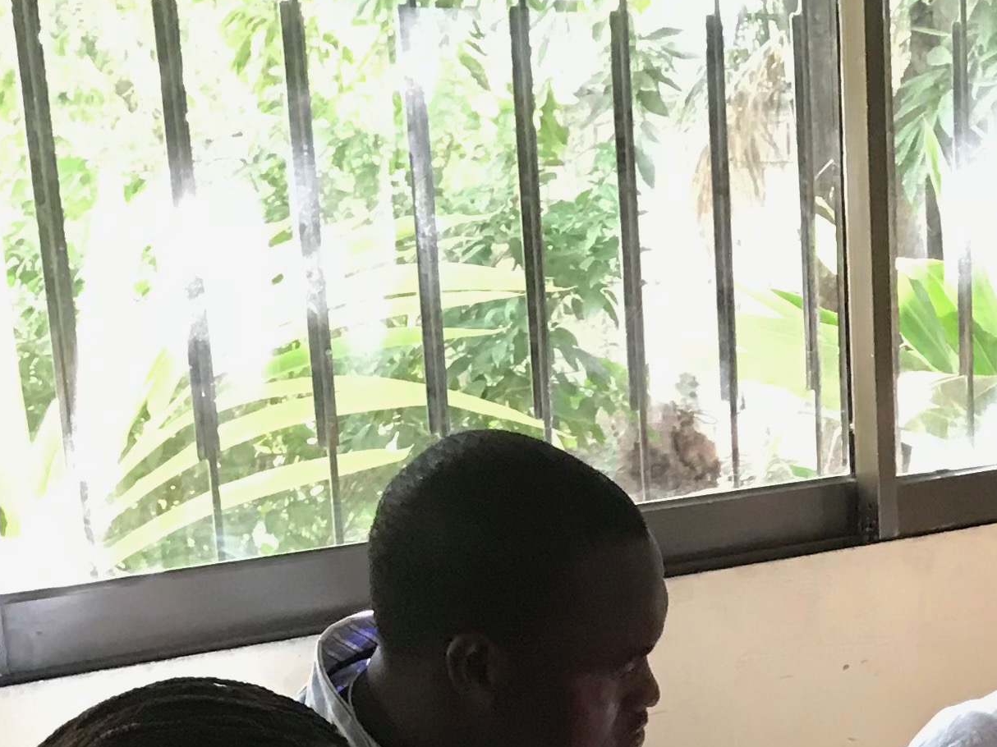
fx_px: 2678
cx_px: 1128
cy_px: 995
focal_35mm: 93
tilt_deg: -16.8
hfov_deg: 20.0
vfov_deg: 15.1
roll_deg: -0.4
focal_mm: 3.99
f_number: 1.8
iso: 64
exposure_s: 1/15
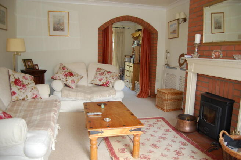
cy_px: 80
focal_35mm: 27
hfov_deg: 67.4
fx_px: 181
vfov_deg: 47.8
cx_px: 120
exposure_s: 1/60
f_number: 3.5
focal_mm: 18
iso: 400
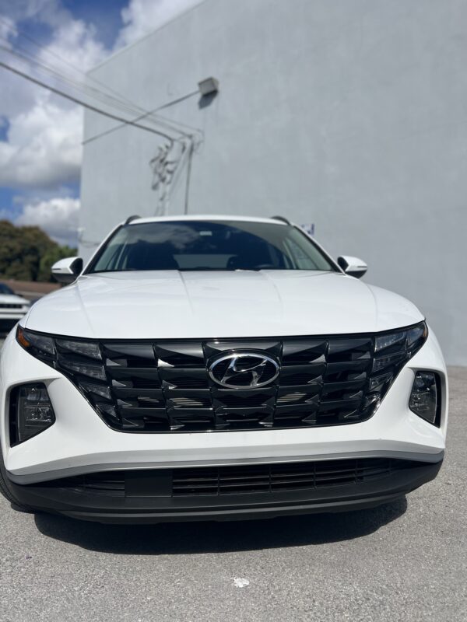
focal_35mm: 26
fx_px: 468
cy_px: 311
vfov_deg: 67.3
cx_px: 234
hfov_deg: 53.1
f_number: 1.5
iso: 50
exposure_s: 1/11364
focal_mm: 5.7
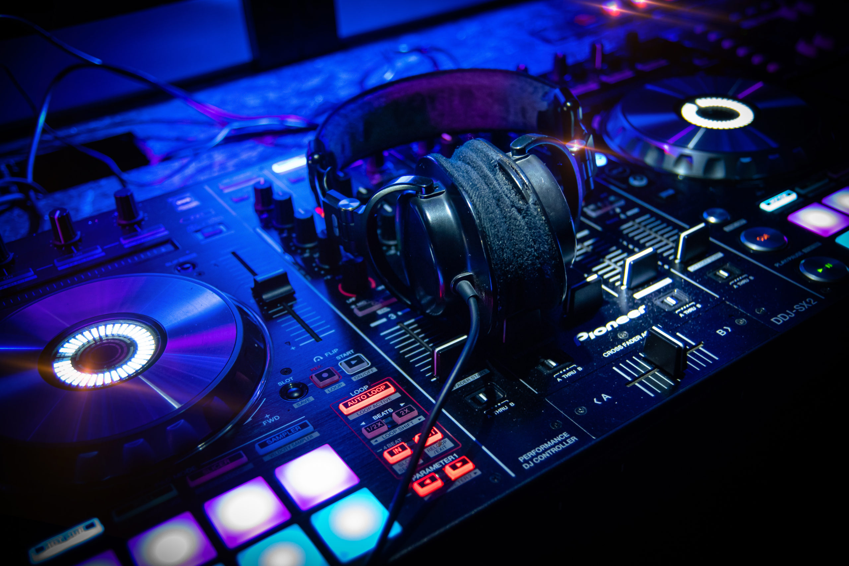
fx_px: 920
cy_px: 283
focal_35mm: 39
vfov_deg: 34.2
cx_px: 424
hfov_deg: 49.6
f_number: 3.2
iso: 1000
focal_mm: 26
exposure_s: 1/25
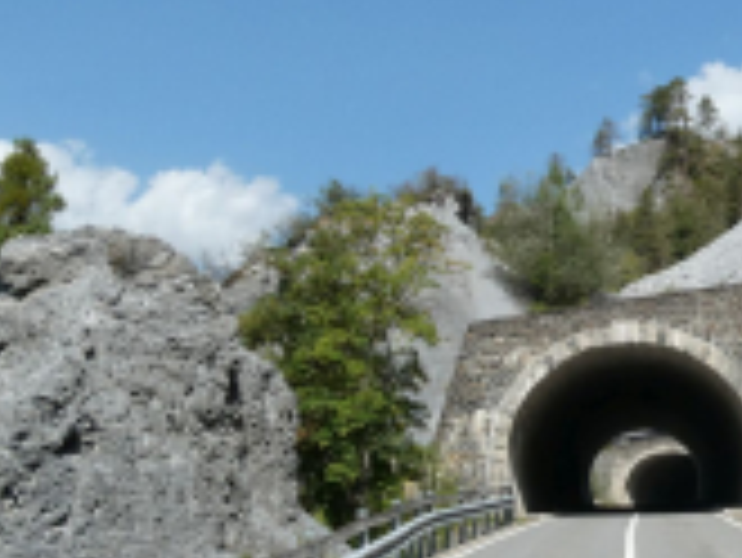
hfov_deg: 30.1
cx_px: 632
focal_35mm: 62
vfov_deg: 23.6
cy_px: 194
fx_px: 1330
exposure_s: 1/1000
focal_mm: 4.3
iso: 80
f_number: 3.5
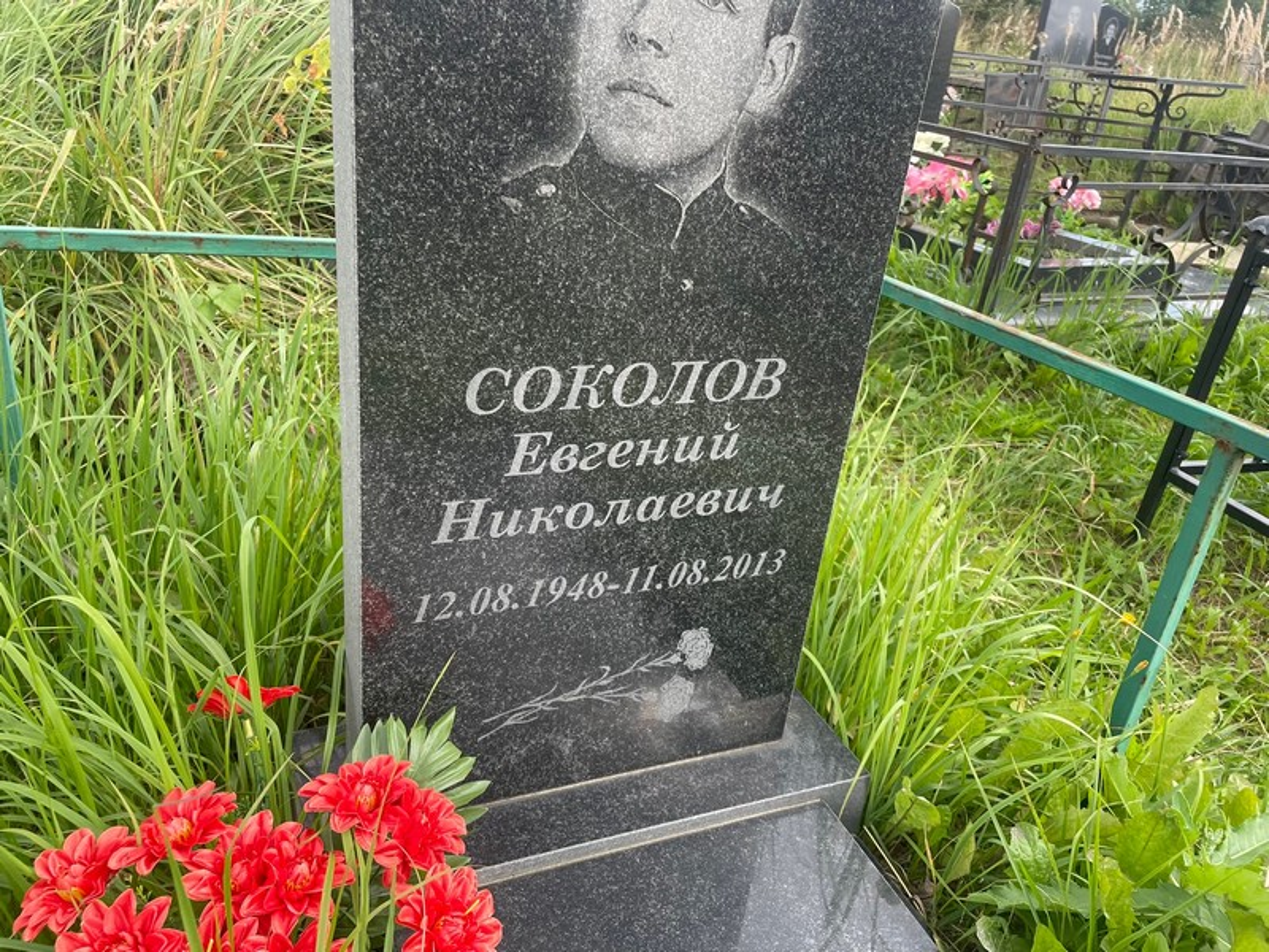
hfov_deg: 67.3
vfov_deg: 53.1
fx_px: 953
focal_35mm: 26
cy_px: 476
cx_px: 634
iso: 32
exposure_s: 1/553
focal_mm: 4.2
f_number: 1.6
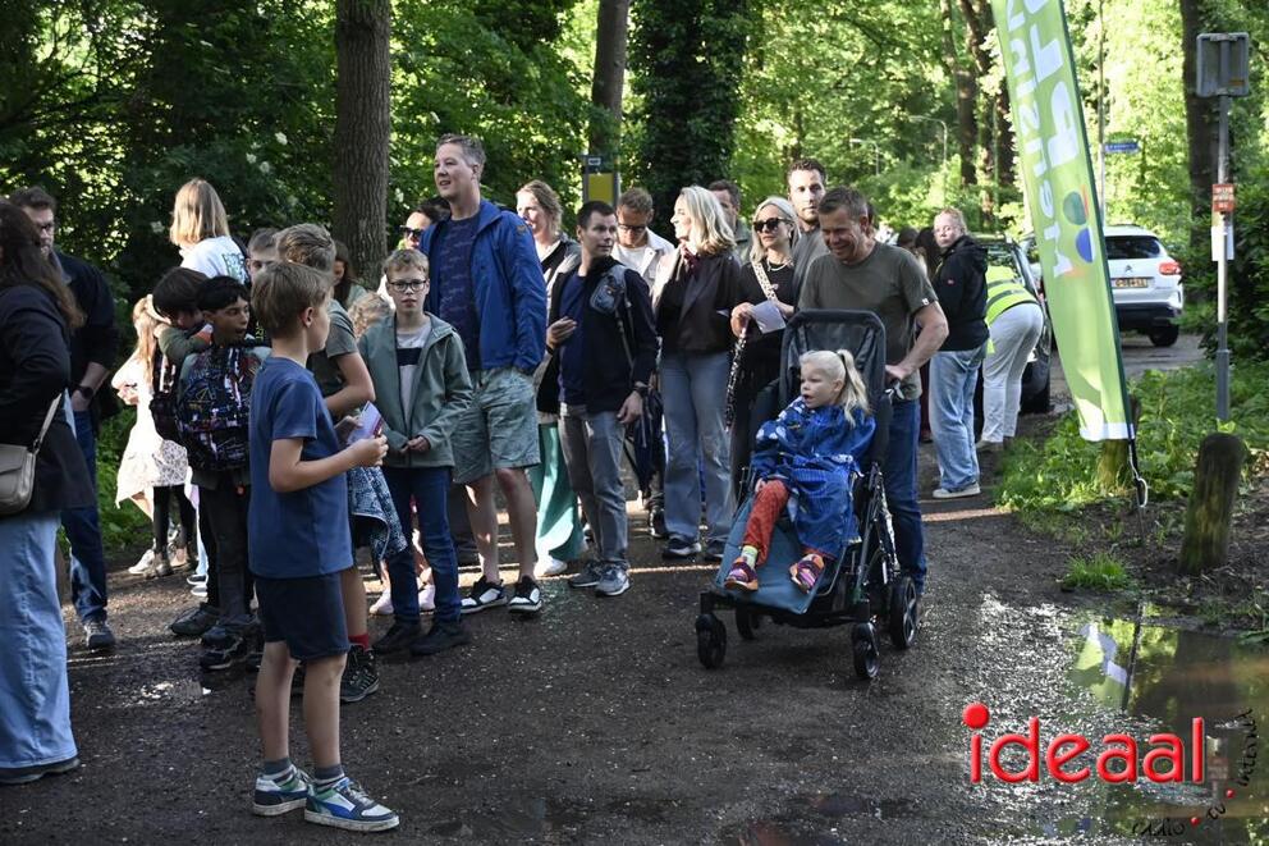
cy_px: 423
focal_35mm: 54
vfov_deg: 25.1
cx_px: 634
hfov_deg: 36.9
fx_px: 1903
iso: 560
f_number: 4.2
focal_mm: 36
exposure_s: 1/125
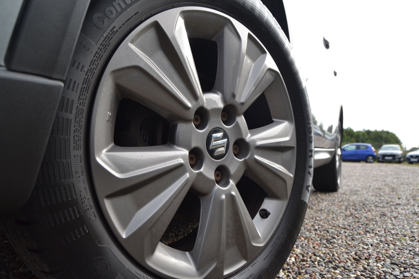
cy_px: 135
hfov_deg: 65.5
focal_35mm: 28
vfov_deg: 46.4
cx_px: 212
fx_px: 326
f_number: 6.3
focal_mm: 18
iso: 100
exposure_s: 1/160
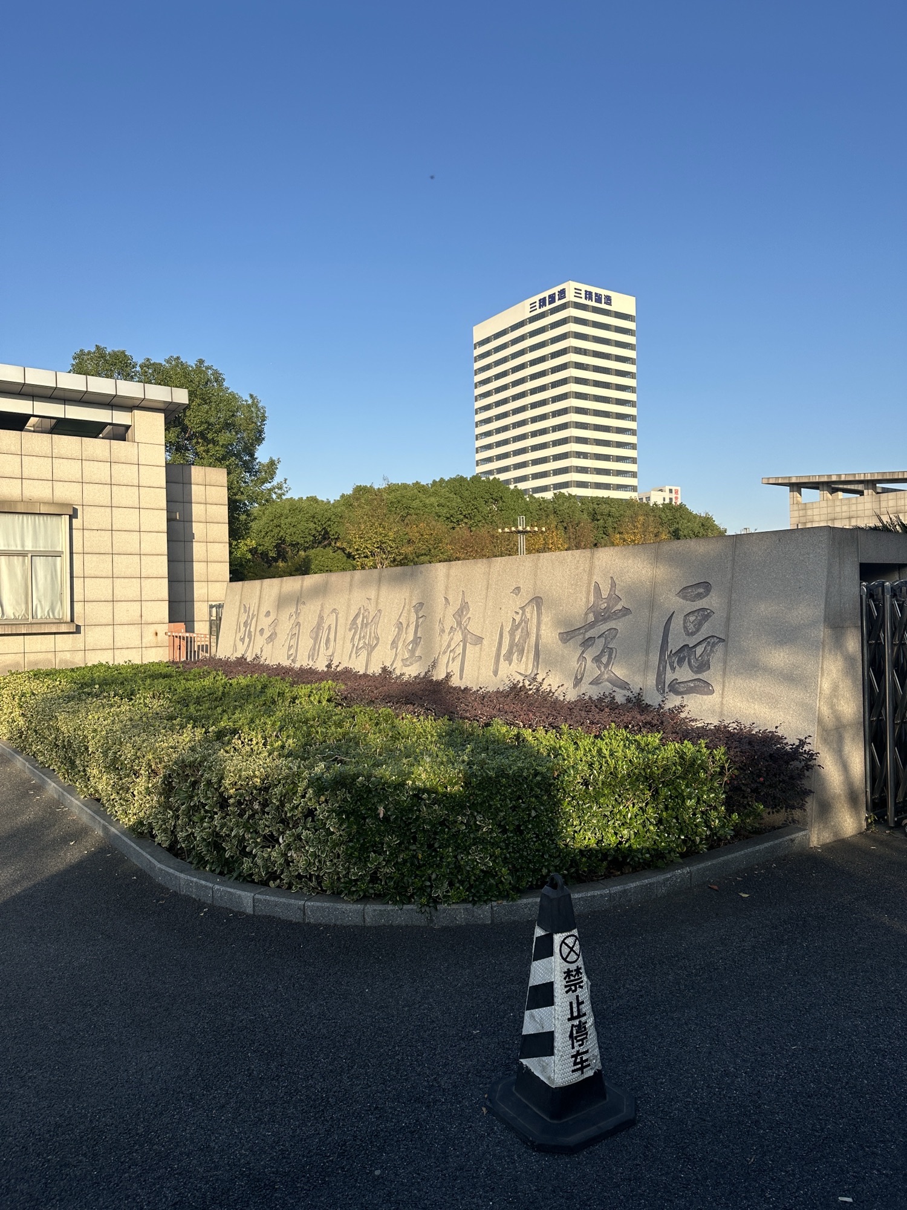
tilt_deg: +4.9
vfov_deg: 71.6
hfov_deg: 56.8
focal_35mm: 24
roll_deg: +1.0
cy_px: 605
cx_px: 454
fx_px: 838
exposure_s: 1/2967
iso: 80
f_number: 1.78
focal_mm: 6.86
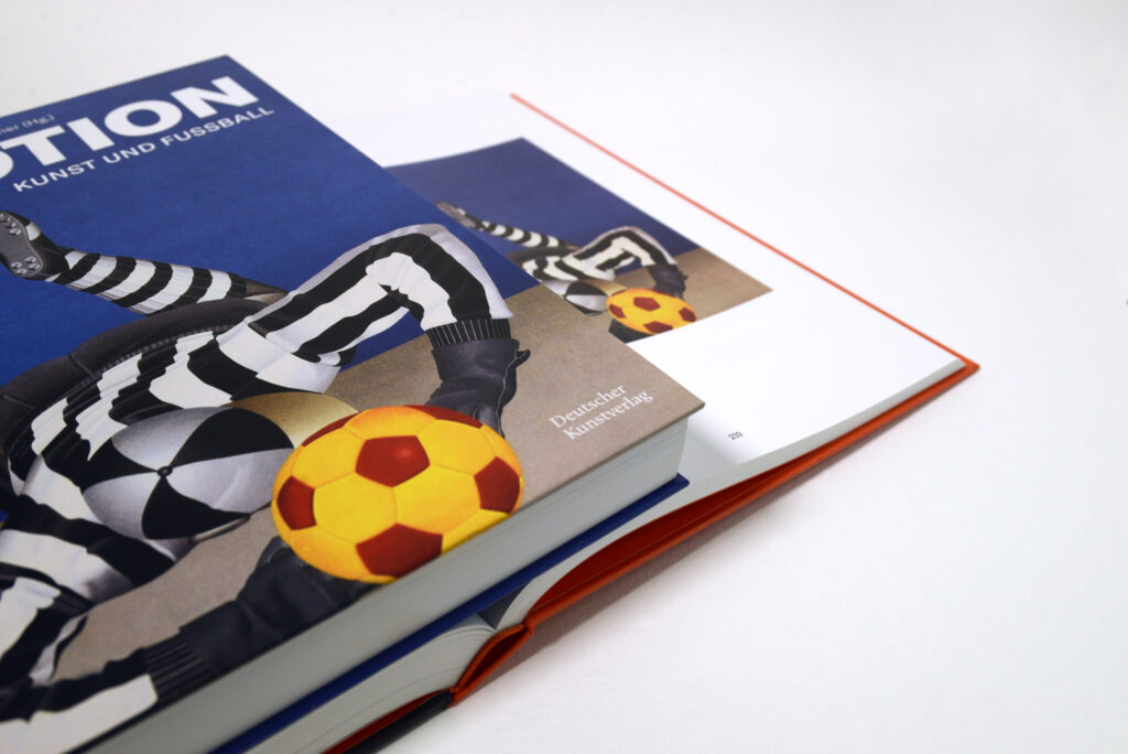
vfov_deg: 33.4
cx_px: 564
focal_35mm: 40
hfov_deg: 48.4
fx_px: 1254
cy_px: 377
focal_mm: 40
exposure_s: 1/200
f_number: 8
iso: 720
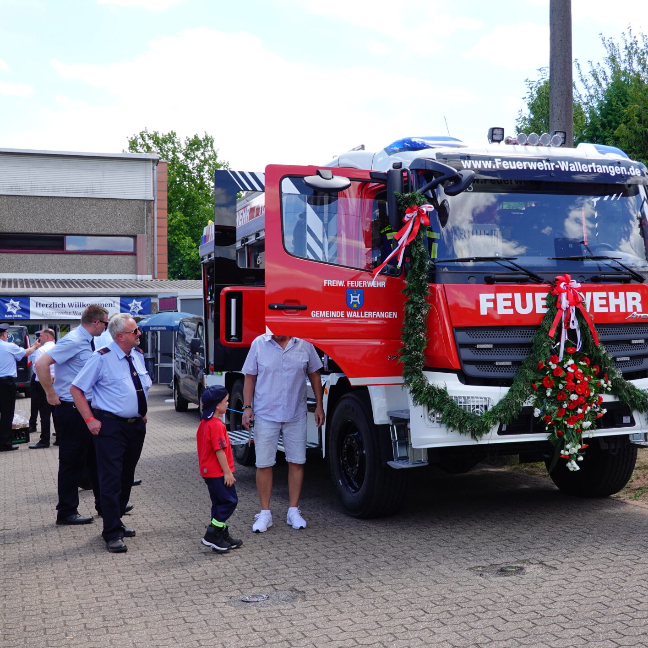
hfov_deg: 35.2
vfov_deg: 35.4
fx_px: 1017
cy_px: 321
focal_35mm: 48
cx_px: 399
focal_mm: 13.84
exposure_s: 1/250
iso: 100
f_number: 4
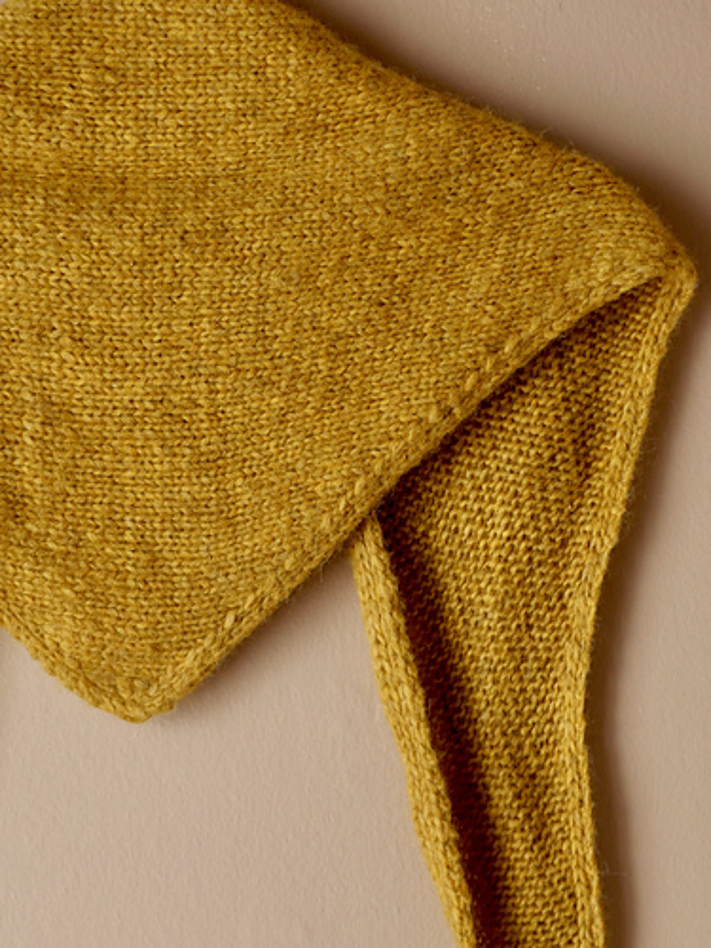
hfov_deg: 29.1
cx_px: 356
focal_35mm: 50
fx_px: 1369
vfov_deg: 38.2
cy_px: 474
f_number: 2.2
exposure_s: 1/200
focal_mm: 25
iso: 200
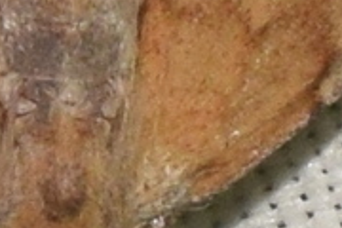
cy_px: -150
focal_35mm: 1118
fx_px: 10620
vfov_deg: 1.2
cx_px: 94
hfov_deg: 1.8
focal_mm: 140
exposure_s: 1/160
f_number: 14
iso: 500
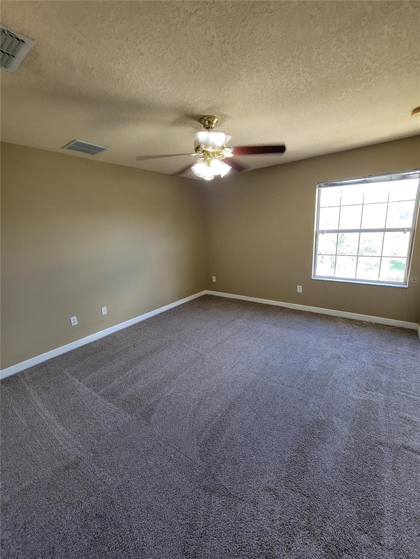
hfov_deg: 89.9
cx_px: 210
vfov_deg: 106.2
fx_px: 210
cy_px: 280
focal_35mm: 13
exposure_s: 1/60
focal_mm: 2.2
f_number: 2.2
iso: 100
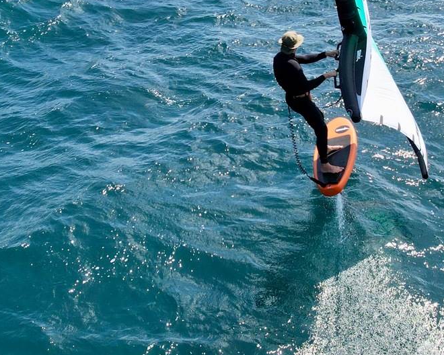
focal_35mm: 40
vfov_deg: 36.6
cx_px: 342
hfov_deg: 44.0
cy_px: 96
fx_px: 526
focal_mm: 8.38
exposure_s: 1/2000
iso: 200
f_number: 2.8
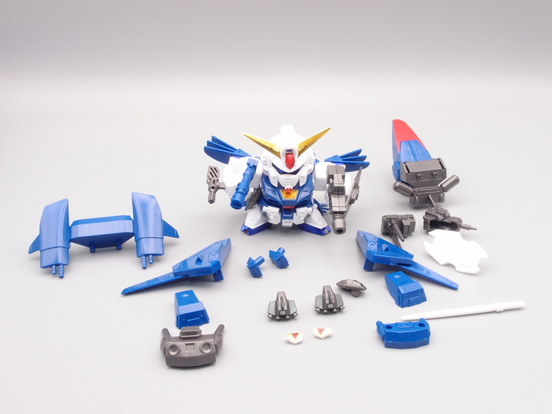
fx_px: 606
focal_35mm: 38
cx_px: 276
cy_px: 207
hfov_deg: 49.0
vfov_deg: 37.7
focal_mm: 8.16
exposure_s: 1/6
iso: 100
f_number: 8
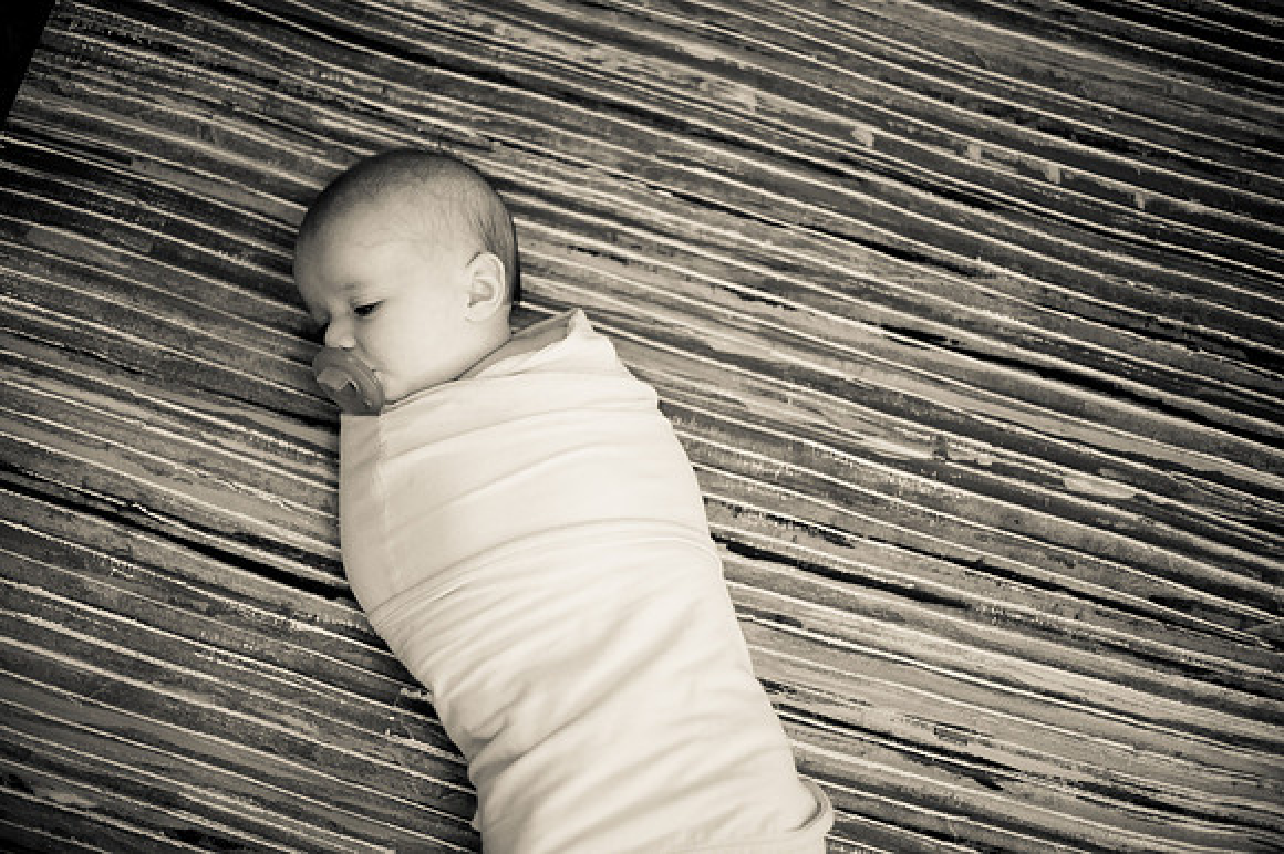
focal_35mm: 50
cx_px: 642
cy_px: 427
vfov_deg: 27.0
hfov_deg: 39.6
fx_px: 1782
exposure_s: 1/125
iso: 1000
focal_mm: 50
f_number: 1.4
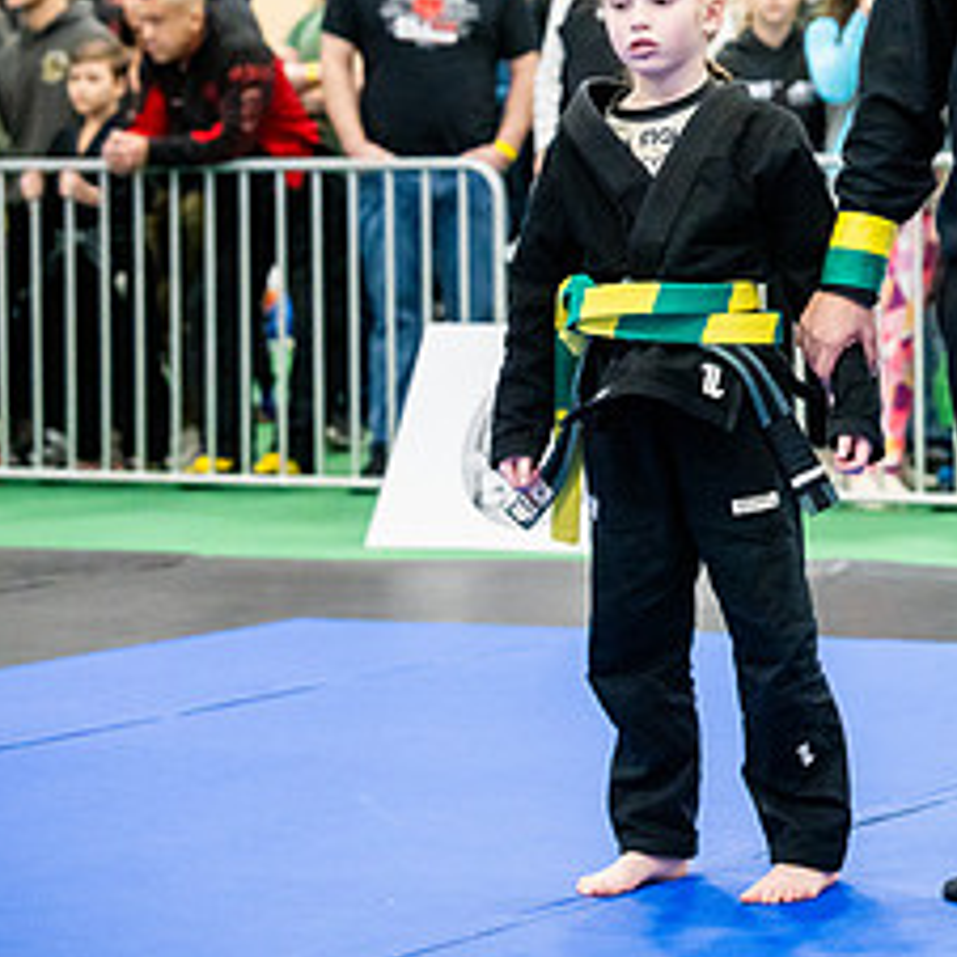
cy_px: 188
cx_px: 1080
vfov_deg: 11.4
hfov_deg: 11.2
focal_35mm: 153
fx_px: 4786
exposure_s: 1/400
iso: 4000
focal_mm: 70
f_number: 2.8
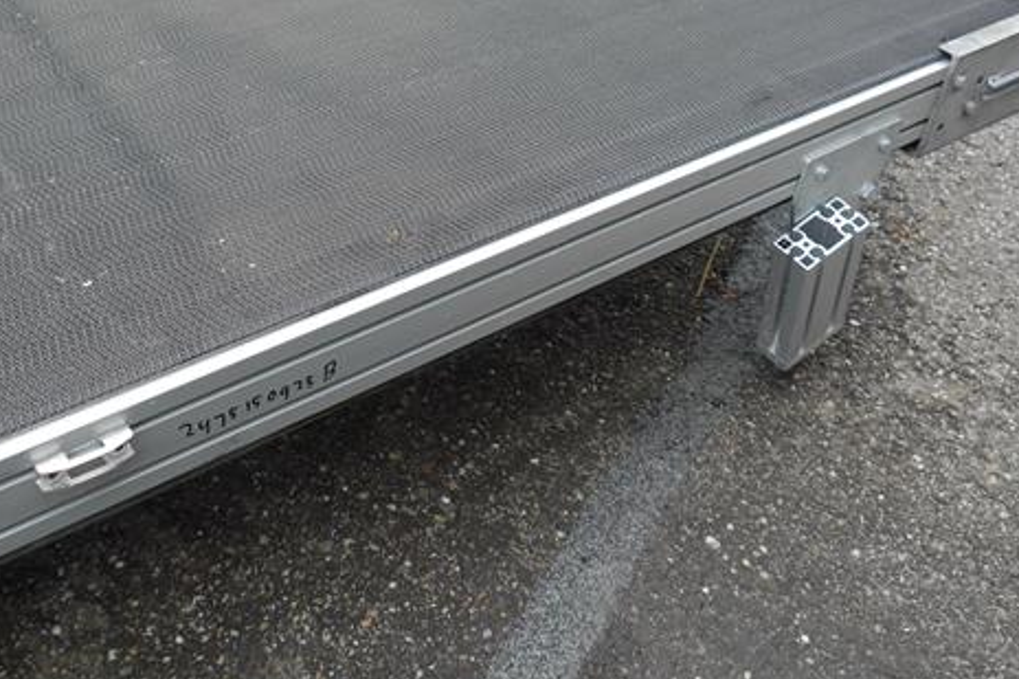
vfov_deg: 31.0
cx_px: 385
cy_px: 242
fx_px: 1217
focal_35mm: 43
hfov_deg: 45.1
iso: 160
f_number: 4
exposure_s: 1/160
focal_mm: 15
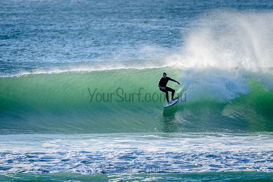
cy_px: 72
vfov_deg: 2.3
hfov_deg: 3.4
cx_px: 165
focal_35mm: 609
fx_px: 4621
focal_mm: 500
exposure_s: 1/1250
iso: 180
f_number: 5.6
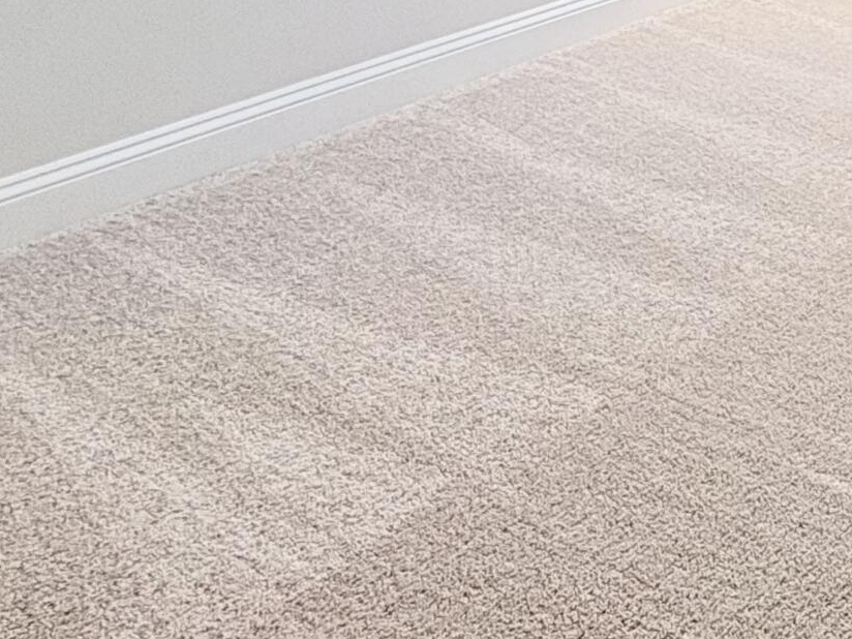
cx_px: 1188
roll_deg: -1.6
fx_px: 1255
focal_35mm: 51
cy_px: -245
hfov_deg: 28.4
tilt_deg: -7.8
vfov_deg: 24.1
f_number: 2.2
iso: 80
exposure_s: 1/120
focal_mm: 2.22
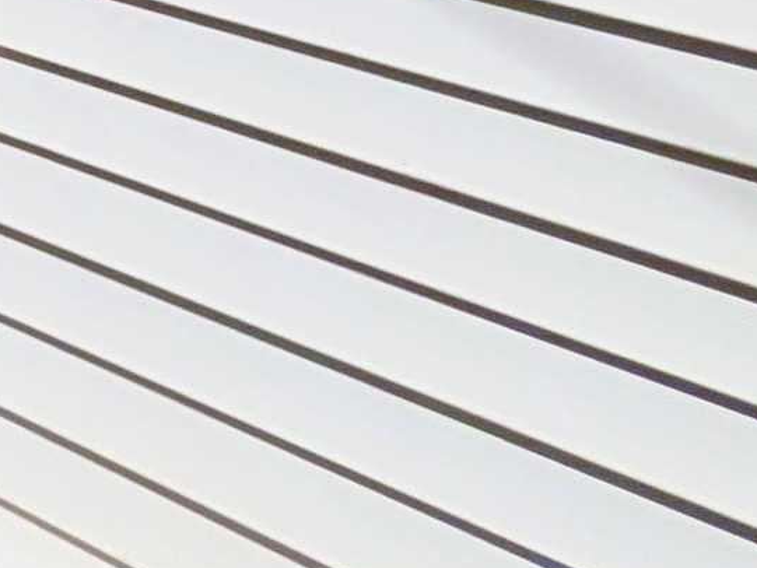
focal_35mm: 68
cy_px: -915
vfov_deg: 13.3
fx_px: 1487
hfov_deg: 14.0
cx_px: -1181
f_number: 1.7
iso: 63
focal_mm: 2.02
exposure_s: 1/4505
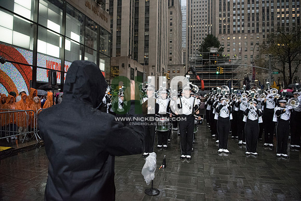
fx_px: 201
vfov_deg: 53.2
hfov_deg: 73.7
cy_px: 100
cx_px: 150
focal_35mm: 24
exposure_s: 1/4000
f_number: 2.8
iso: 10000
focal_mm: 24
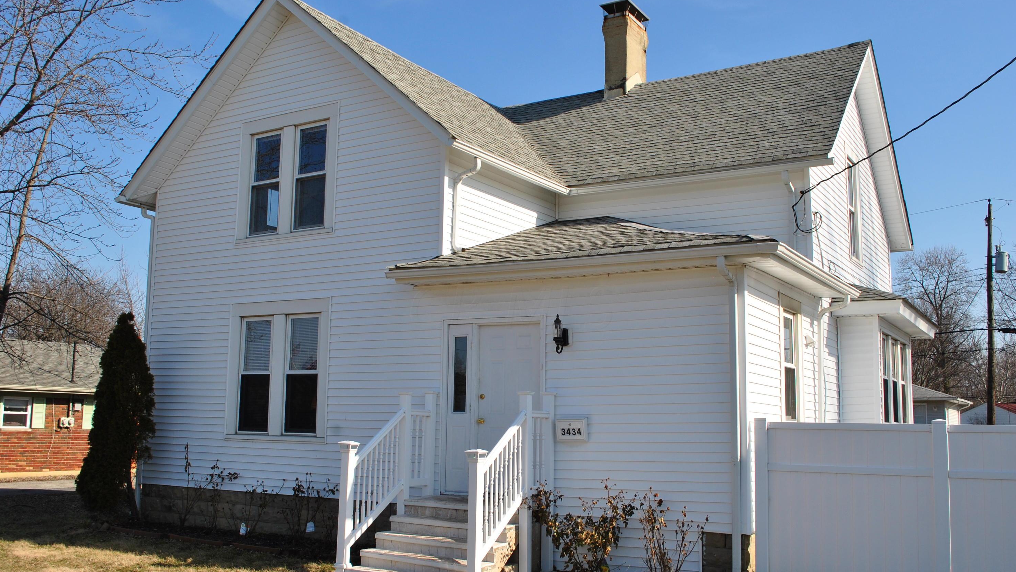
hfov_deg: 56.6
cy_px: 307
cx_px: 512
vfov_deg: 33.7
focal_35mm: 35
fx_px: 943
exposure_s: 1/250
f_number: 10
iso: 110
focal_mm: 22
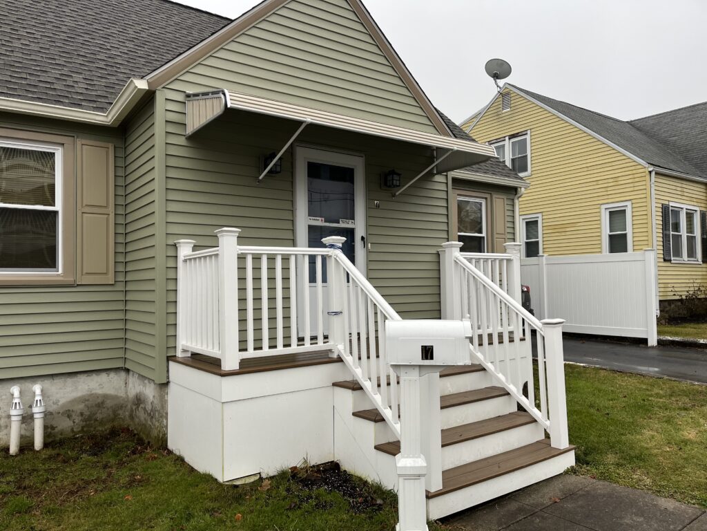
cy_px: 266
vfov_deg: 53.1
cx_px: 354
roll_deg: +0.9
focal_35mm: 26
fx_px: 531
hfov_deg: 67.3
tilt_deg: +1.9
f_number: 1.6
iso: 50
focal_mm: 5.1
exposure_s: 1/363
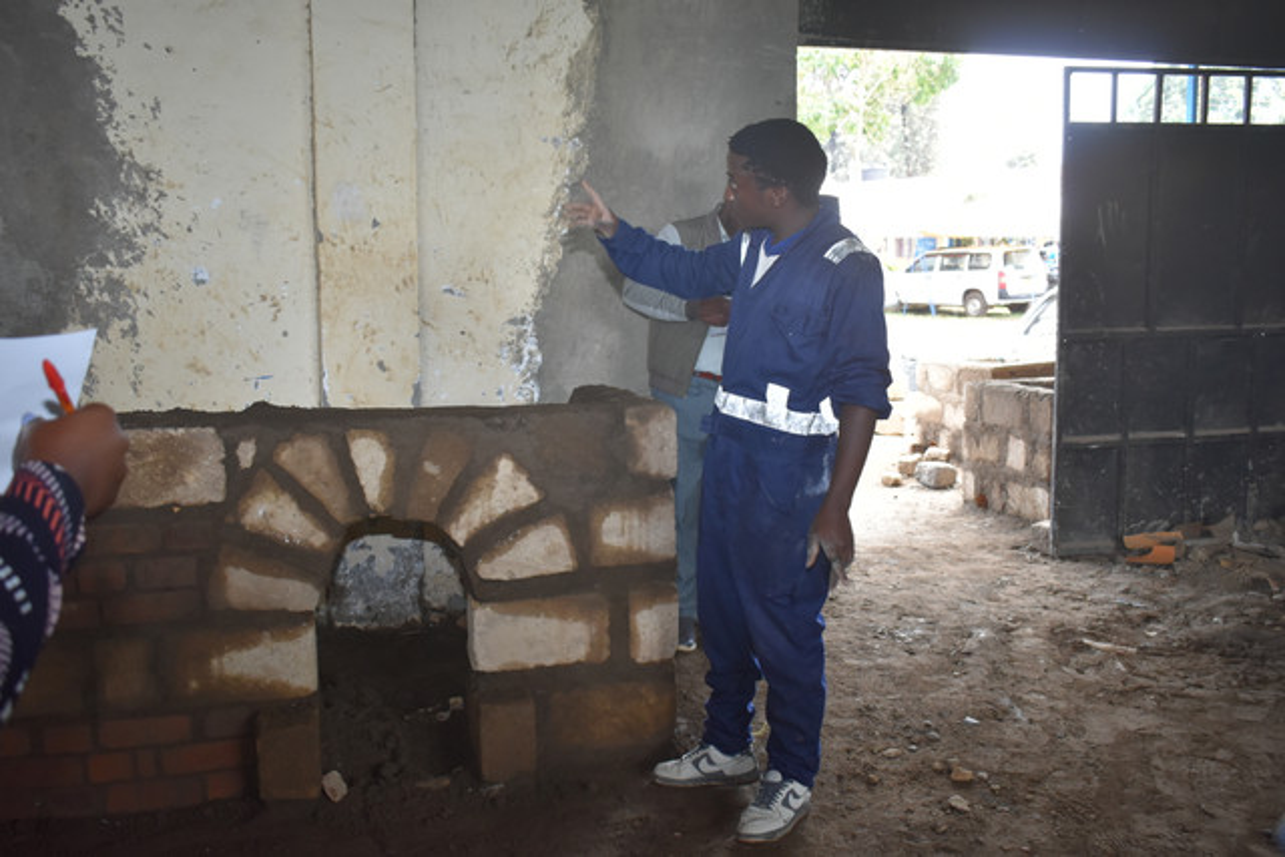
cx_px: 642
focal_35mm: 36
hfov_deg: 53.1
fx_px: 1285
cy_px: 428
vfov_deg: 36.9
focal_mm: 24
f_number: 3.8
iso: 800
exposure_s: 1/200
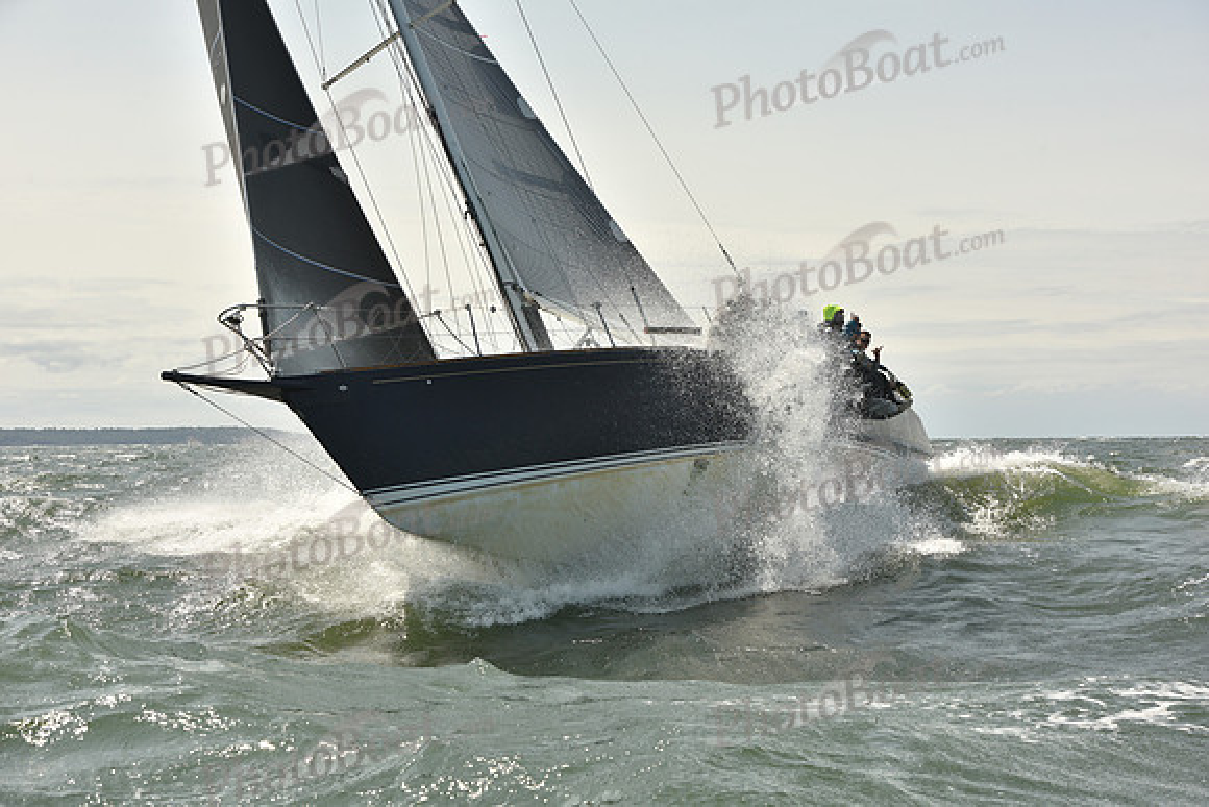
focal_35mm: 70
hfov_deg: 28.8
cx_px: 604
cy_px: 404
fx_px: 2351
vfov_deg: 19.5
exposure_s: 1/800
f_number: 9
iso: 250
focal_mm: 70
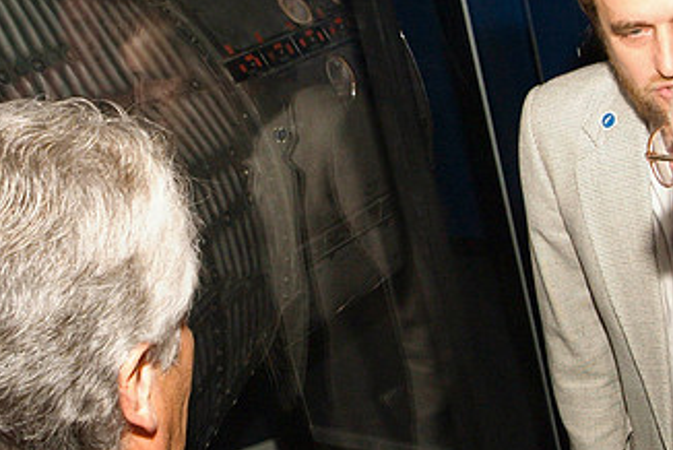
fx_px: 1197
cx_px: 400
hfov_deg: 31.3
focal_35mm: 64
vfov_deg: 21.2
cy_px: 280
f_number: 11
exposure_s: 1/45
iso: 1600
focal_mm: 24
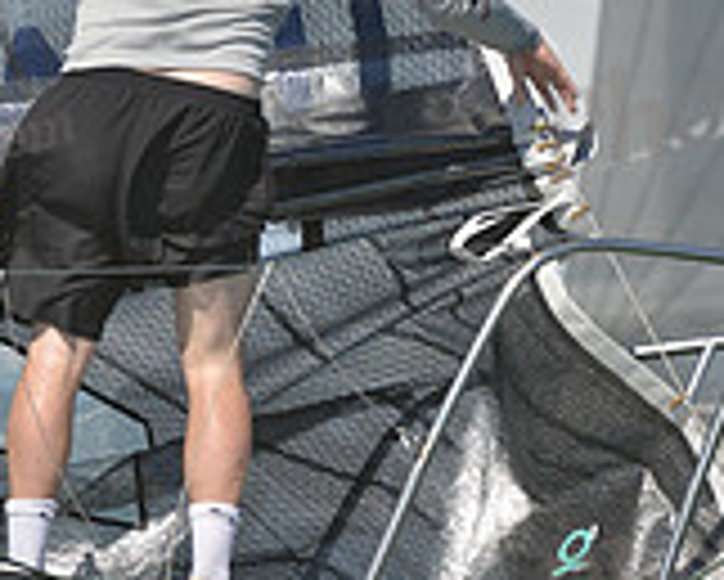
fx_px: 14494
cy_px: 364
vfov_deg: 2.3
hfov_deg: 2.9
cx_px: 308
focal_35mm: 676
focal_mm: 200
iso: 200
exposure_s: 1/1000
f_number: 8
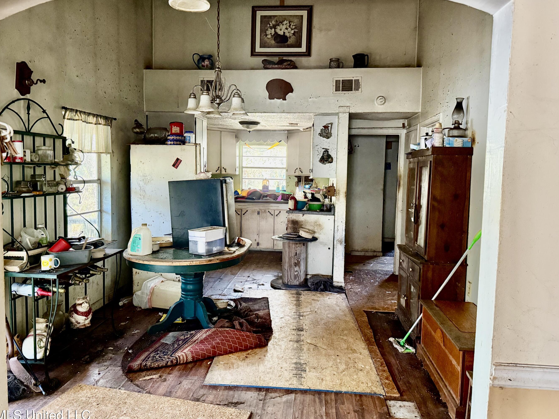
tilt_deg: -3.8
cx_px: 265
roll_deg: -1.2
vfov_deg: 51.3
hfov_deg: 65.3
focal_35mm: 27
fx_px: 436
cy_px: 201
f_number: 1.78
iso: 800
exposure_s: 1/60
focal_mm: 6.76
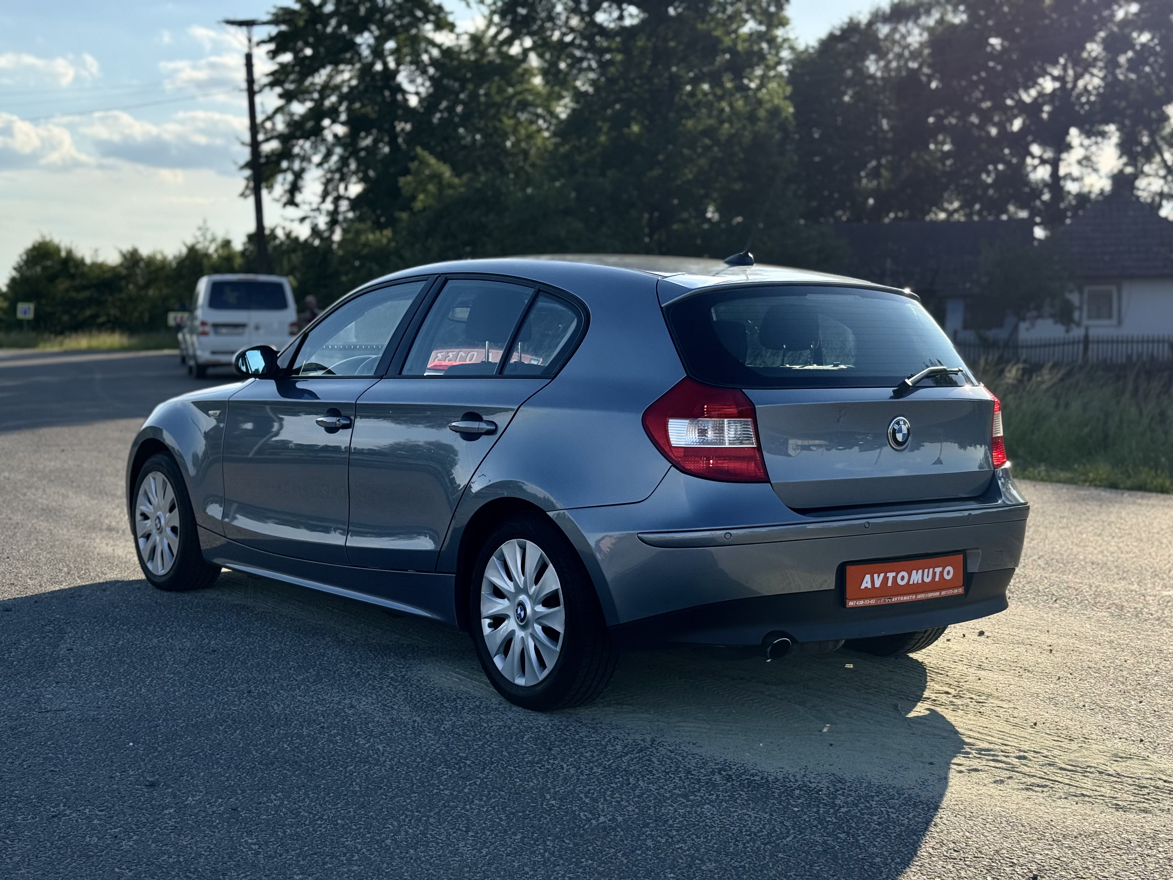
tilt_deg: -3.1
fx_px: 1627
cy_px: 440
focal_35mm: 48
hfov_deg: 39.7
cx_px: 586
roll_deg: +0.5
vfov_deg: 30.3
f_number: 1.78
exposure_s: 1/2959
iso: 64
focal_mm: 6.76
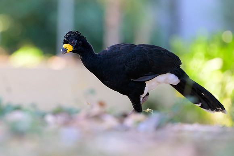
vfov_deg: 2.8
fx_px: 3220
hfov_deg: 4.2
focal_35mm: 495
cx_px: 89
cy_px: 59
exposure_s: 1/640
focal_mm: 400
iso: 2000
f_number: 5.6
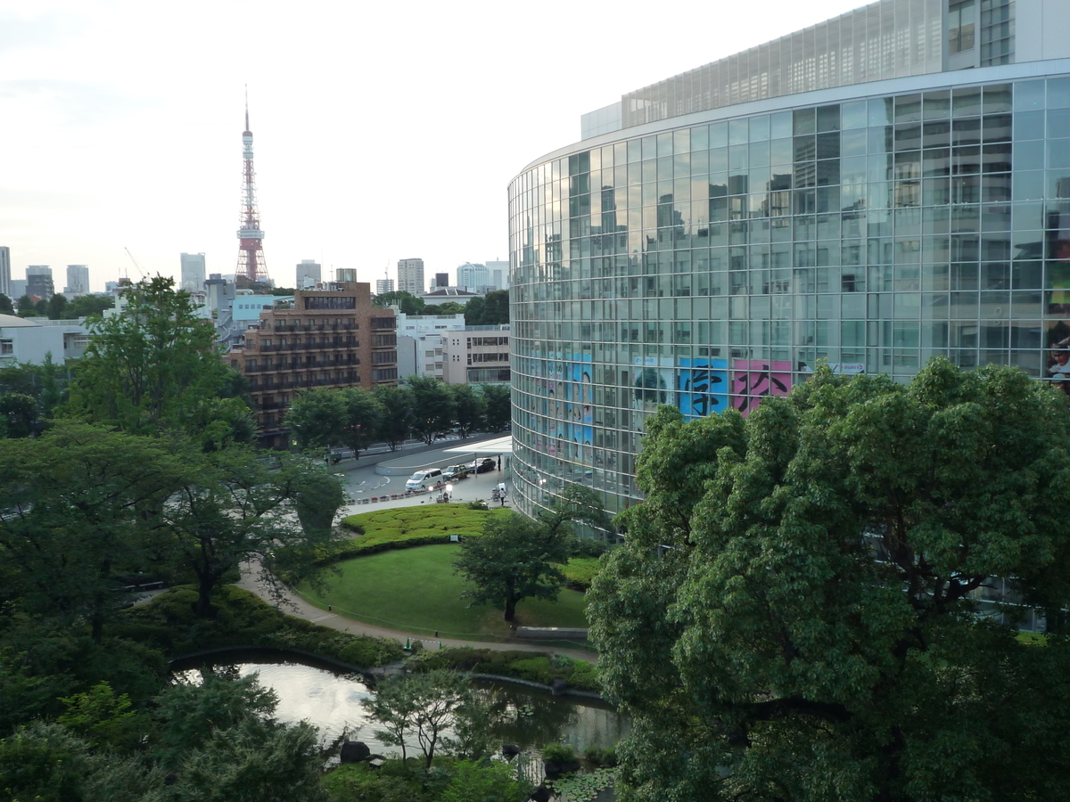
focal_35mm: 36
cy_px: 401
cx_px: 535
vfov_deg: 39.7
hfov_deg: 51.4
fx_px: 1113
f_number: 3.8
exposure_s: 1/125
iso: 160
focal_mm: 6.3
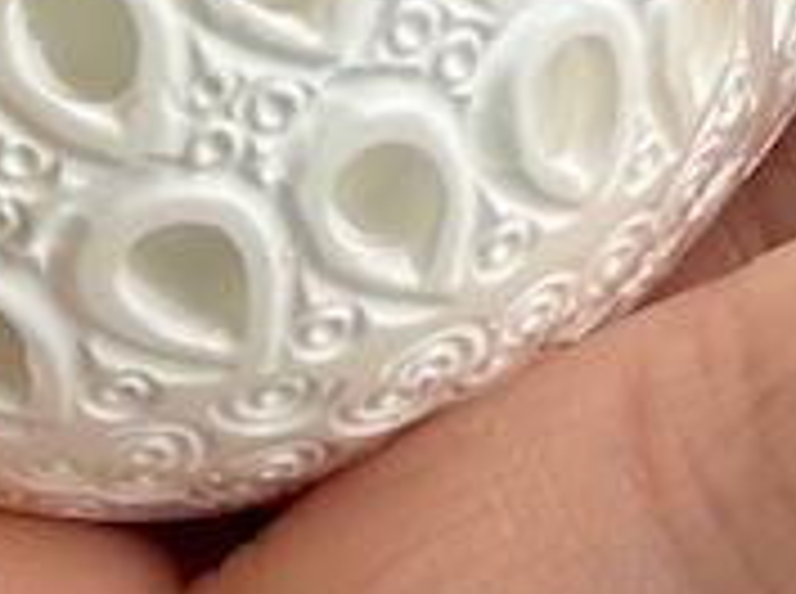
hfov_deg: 5.7
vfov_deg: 4.1
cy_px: -1220
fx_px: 7986
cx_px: 1156
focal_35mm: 348
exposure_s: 1/349
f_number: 1.78
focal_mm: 6.86
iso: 64
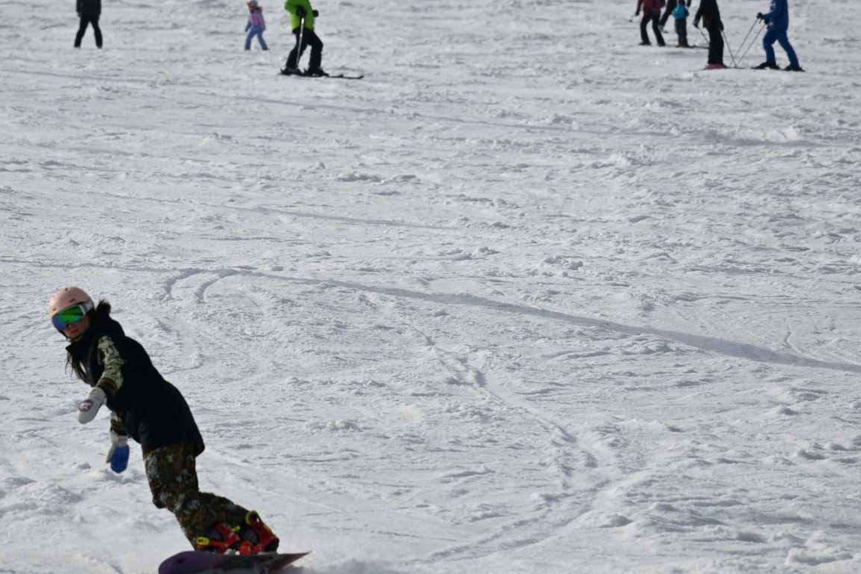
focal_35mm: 587
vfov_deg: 2.3
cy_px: 366
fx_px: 14040
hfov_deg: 3.5
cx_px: 308
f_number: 7.1
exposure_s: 1/800
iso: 100
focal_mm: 250
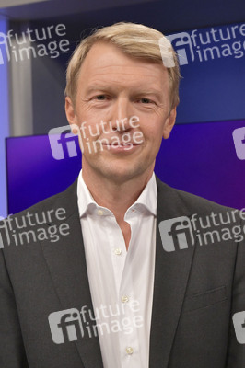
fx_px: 389
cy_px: 184
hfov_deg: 35.0
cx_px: 122
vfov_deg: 50.7
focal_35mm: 38
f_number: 6.3
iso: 2500
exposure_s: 1/200
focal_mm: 38
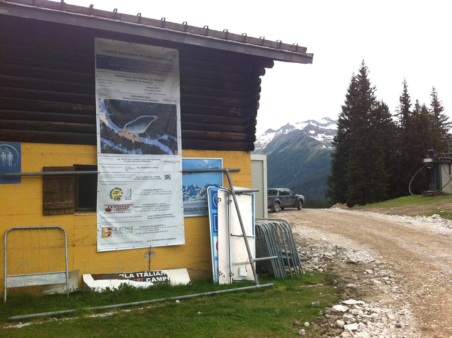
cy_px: 169
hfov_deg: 52.7
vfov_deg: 40.6
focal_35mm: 35
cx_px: 226
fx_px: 456
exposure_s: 1/285
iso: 80
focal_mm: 3.85
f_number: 2.8
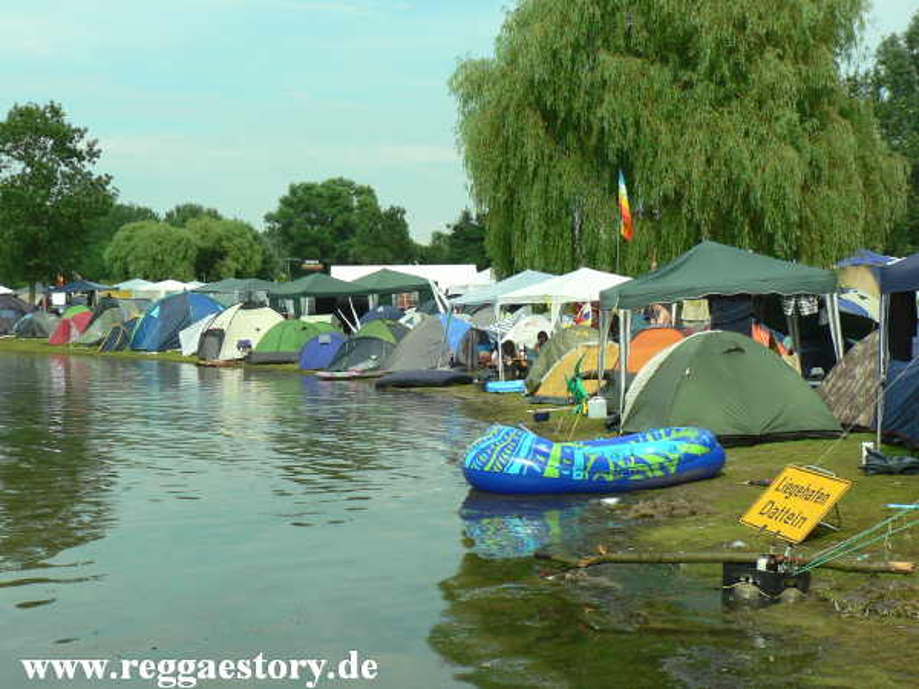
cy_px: 344
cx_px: 460
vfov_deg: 24.0
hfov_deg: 31.7
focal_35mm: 61
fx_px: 1619
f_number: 4
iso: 64
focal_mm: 10.5
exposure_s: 1/500
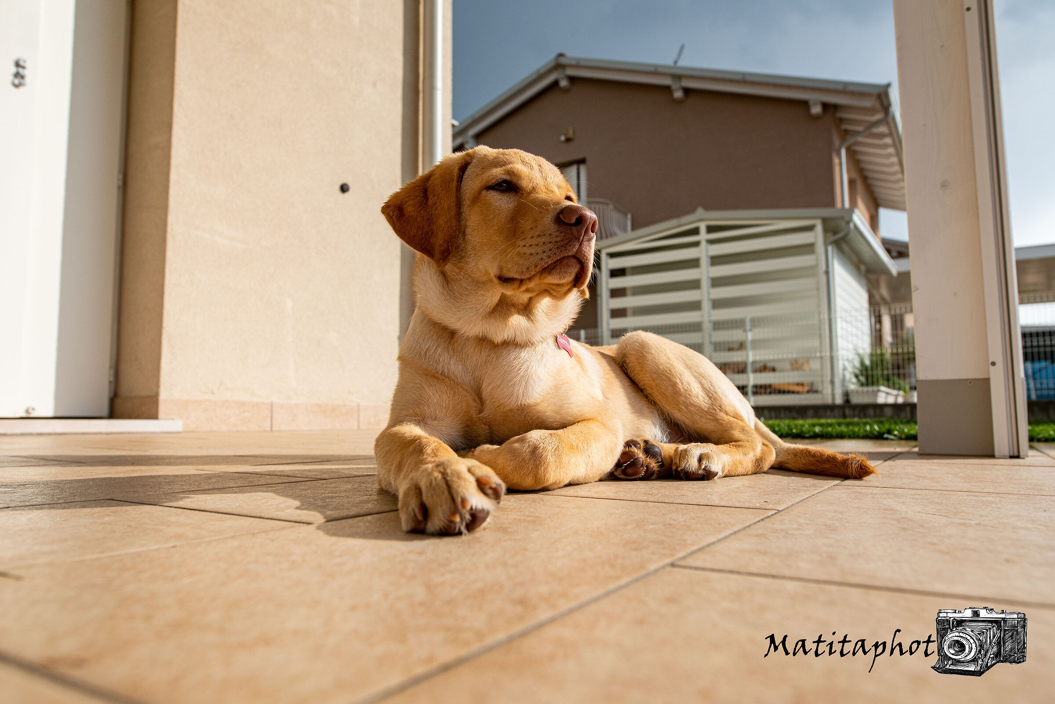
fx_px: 704
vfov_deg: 53.2
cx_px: 528
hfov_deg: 73.7
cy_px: 352
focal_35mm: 24
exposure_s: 1/1600
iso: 400
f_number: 6.3
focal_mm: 24
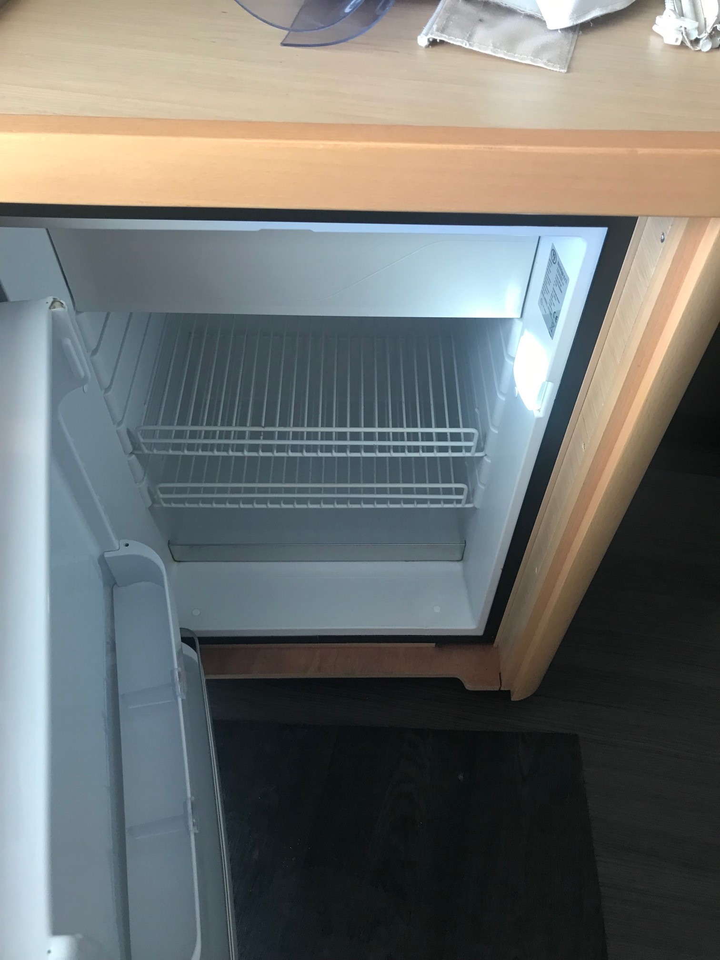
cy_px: 480
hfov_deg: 49.7
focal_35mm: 28
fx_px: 777
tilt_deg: -53.8
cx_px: 360
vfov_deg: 63.4
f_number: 1.8
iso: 25
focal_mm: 3.99
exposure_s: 1/30
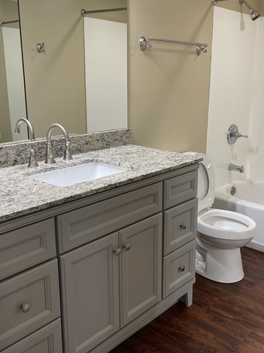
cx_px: 168
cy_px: 167
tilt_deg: -14.9
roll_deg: -0.8
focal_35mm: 37
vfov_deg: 50.1
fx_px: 377
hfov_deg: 38.3
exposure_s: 1/120
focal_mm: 5.1
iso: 100
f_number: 1.6
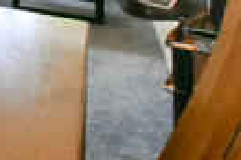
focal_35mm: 70
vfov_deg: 15.9
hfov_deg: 15.3
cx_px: -335
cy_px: -143
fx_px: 468
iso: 12800
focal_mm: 14
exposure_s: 1/400
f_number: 8
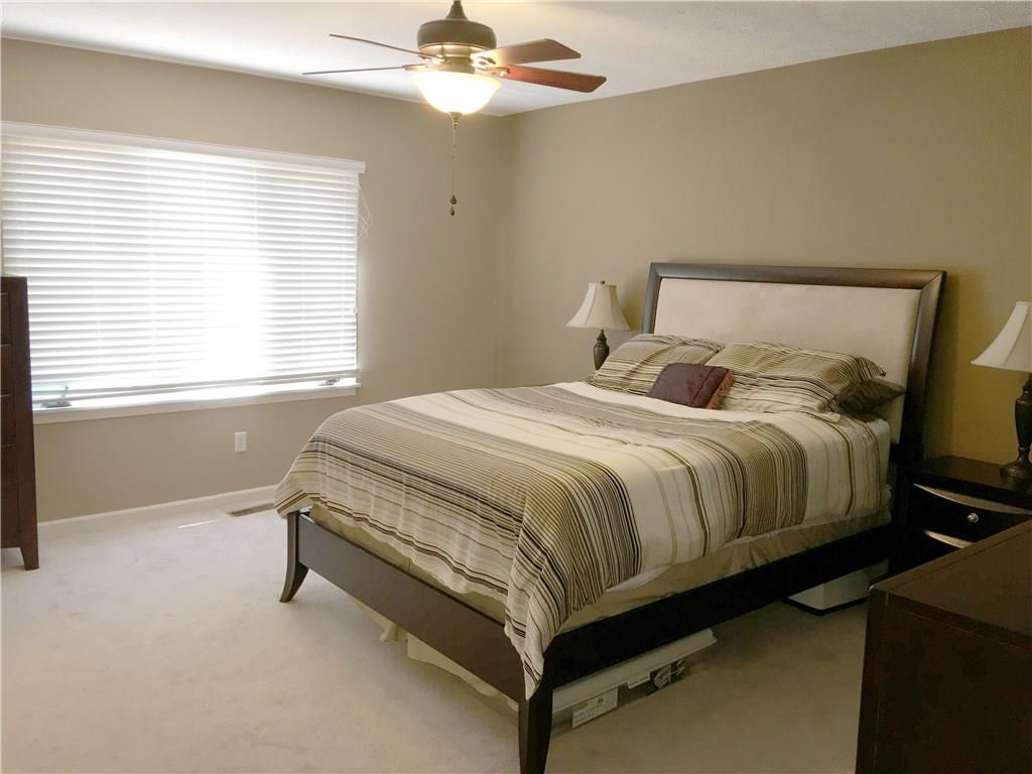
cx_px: 516
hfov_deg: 61.7
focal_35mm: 29
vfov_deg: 48.2
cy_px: 387
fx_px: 865
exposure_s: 1/30
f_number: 2.2
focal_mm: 4.15
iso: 64
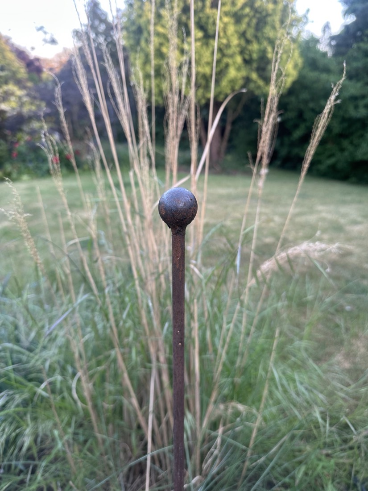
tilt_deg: -23.6
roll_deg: +0.6
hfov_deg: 56.8
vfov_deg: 71.6
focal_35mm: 24
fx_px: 340
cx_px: 184
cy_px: 246
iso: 160
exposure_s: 1/121
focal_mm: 6.86
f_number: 1.78
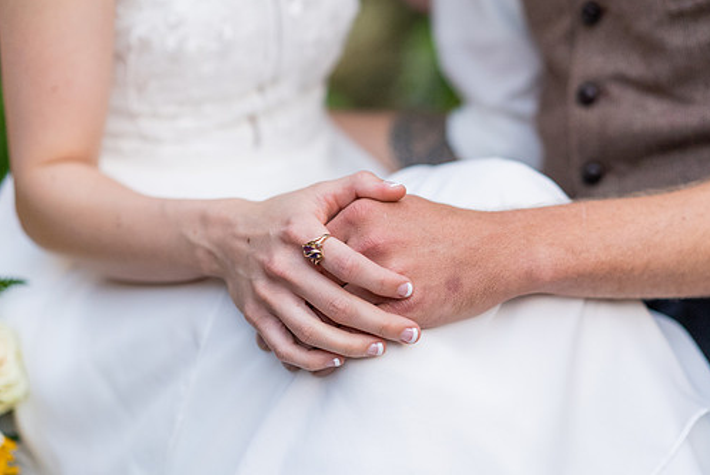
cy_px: 249
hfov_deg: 31.4
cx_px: 364
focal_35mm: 64
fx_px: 1263
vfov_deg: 21.3
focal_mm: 55
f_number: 2.2
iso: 500
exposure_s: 1/400
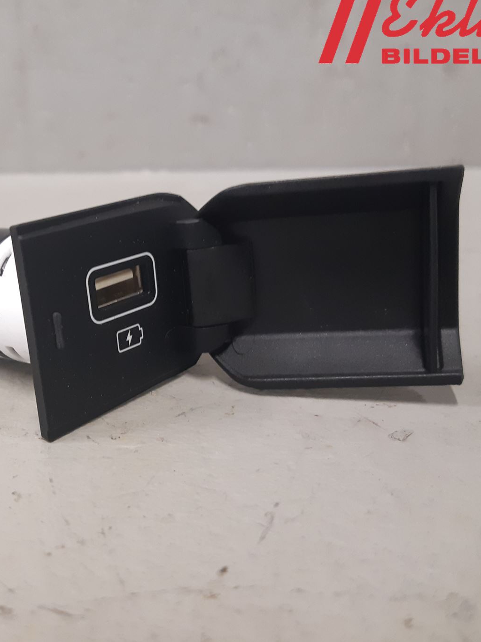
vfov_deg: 47.8
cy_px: 345
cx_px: 126
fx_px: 722
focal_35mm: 39
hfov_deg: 36.1
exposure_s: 1/50
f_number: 1.7
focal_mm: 3.93
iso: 200
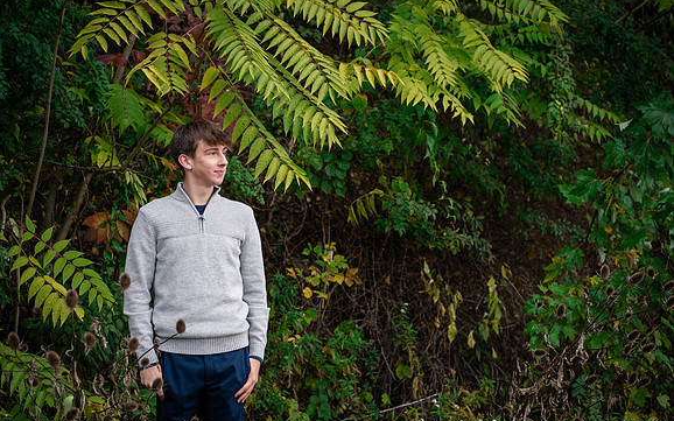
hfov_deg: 23.8
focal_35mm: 87
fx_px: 1598
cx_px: 337
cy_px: 222
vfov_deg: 15.0
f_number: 3.5
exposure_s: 1/60
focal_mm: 85
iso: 640
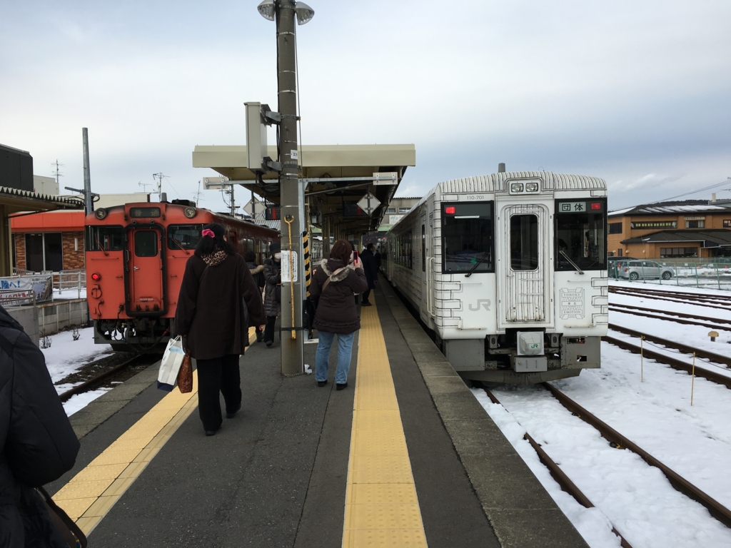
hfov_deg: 61.7
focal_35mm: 29
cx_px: 366
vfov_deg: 48.2
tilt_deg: +1.9
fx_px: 612
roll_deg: +2.5
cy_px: 274
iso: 25
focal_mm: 4.15
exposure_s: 1/938
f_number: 2.2
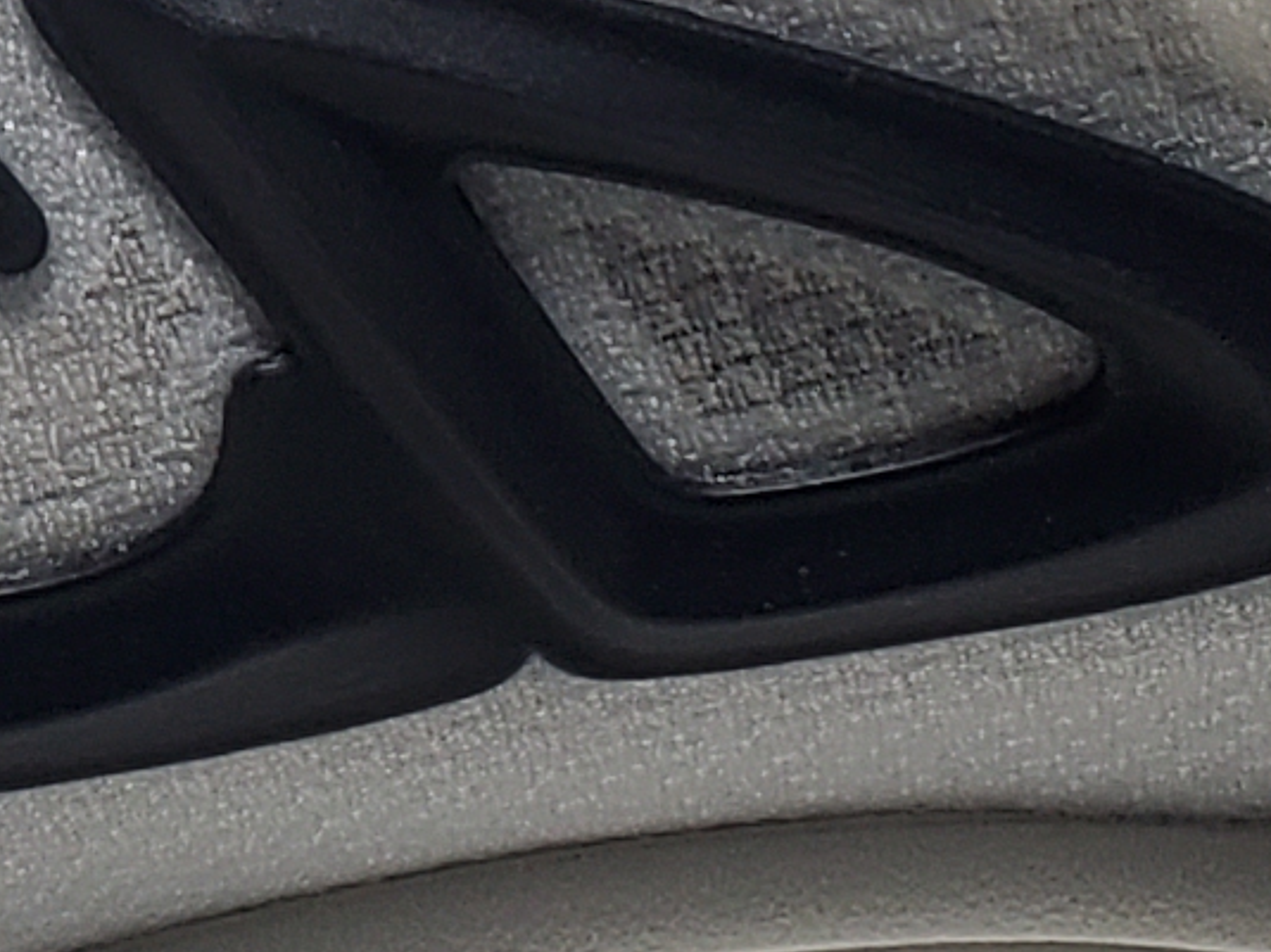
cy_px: -1327
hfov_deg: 10.0
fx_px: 7195
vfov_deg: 7.1
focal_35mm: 196
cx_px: -86
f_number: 2.4
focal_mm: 4.3
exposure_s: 1/181
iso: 50
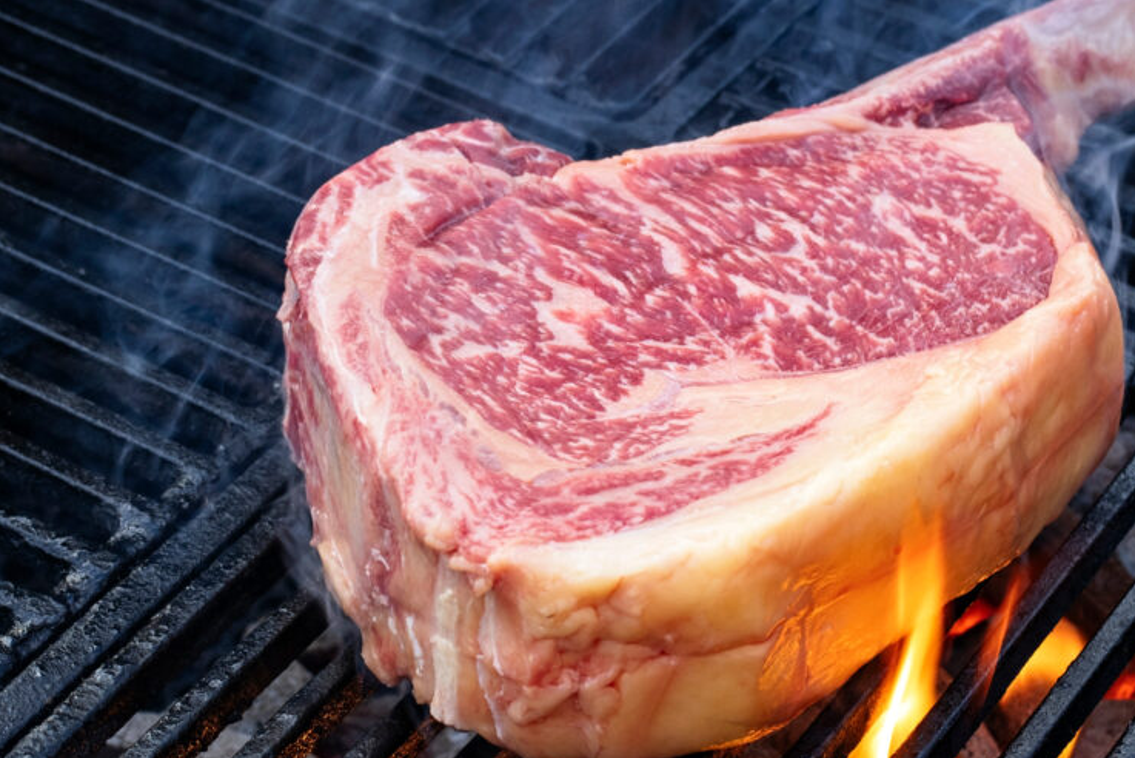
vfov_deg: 12.8
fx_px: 3375
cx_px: 738
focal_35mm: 107
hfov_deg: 19.0
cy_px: 317
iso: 800
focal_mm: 50
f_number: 7.1
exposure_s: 1/125
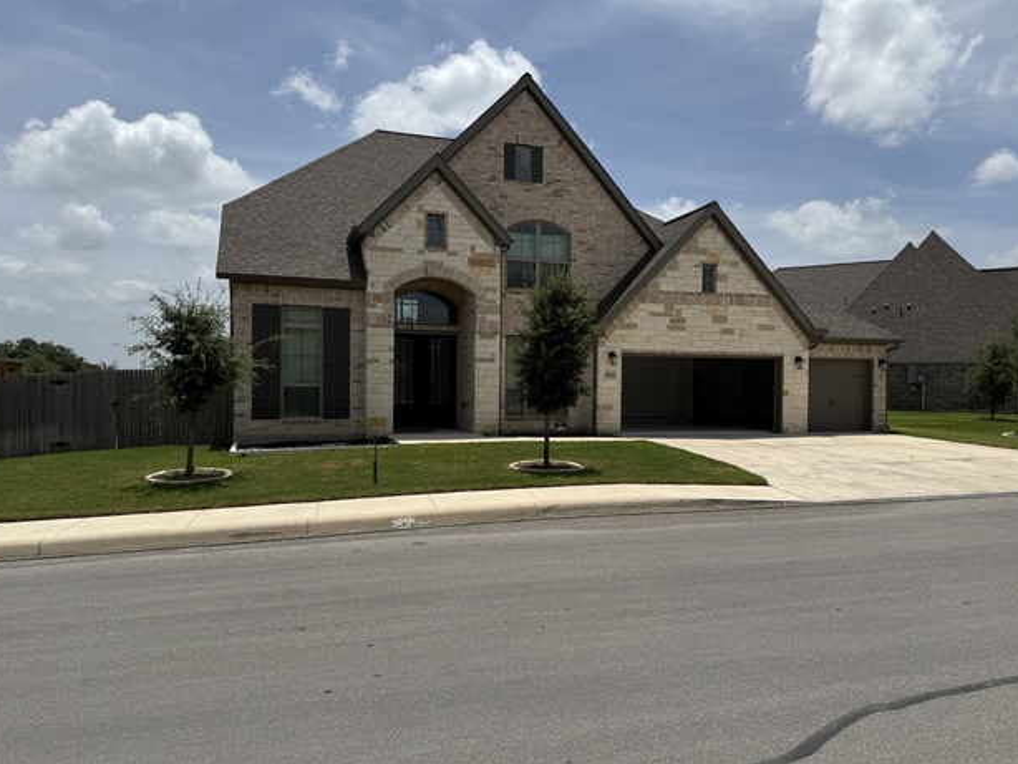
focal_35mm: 25
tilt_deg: +0.2
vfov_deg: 54.9
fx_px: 735
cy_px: 396
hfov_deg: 69.4
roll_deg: -1.5
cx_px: 507
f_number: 1.78
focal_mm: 6.76
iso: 80
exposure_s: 1/9091
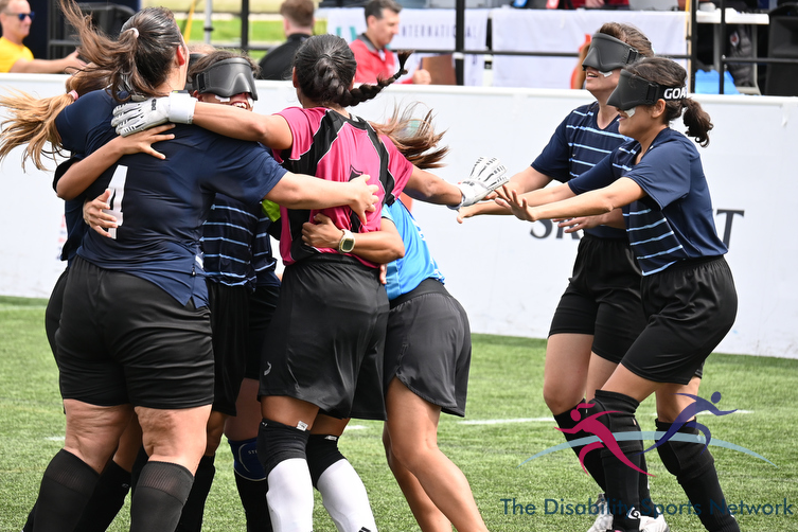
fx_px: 5563
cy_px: 245
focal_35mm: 251
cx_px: 329
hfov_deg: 8.2
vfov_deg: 5.5
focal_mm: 140
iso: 500
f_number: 5.3
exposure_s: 1/800
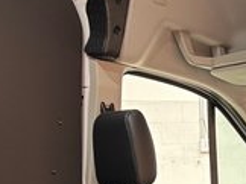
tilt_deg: -8.8
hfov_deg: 19.9
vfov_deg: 14.5
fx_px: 674
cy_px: 278
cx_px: 258
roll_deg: +0.0
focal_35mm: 95
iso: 400
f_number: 1.78
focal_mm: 6.76
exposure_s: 1/60
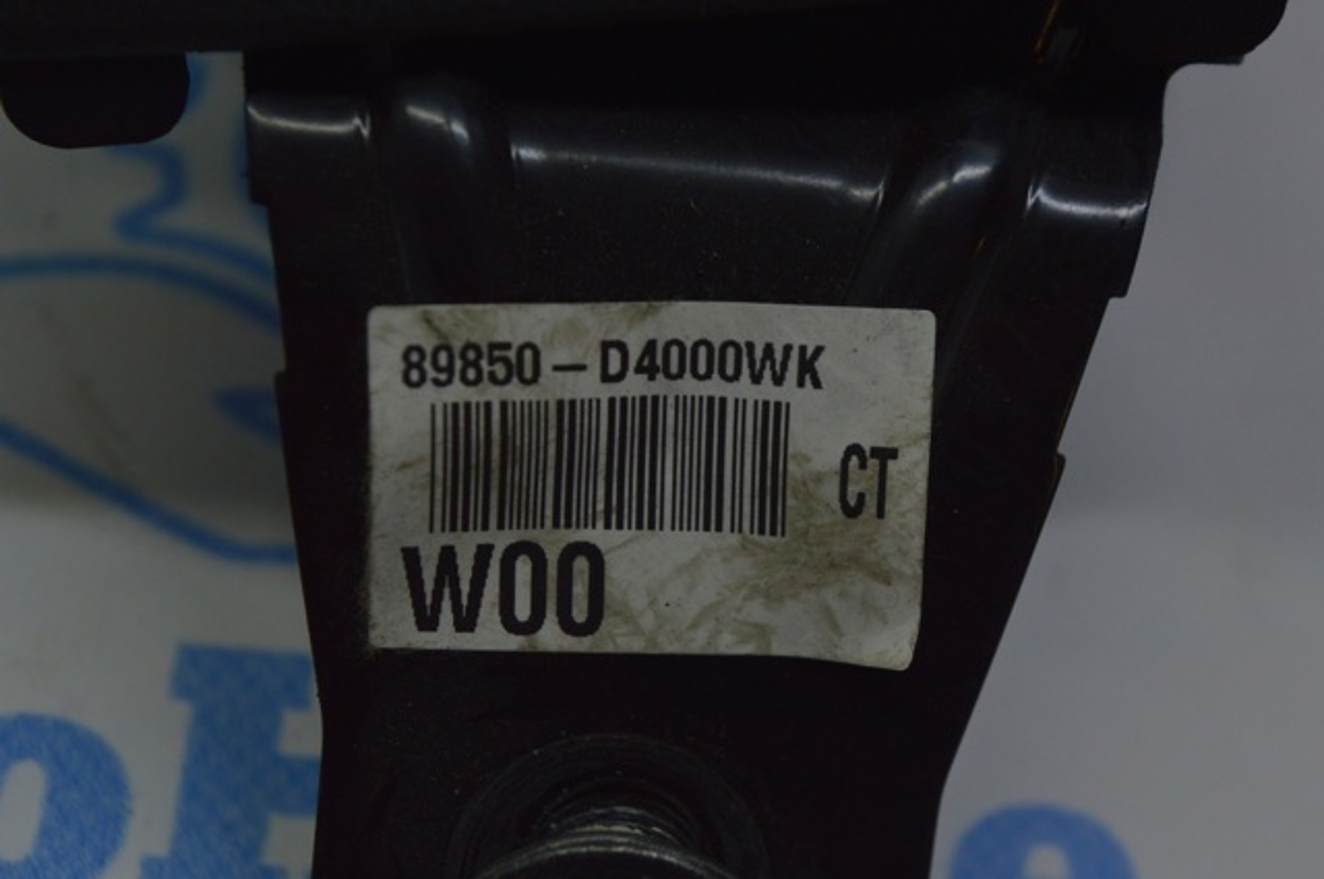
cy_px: 440
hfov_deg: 24.6
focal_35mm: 82
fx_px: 3030
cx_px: 662
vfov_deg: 16.5
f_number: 5.6
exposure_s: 1/160
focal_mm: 55
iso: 400
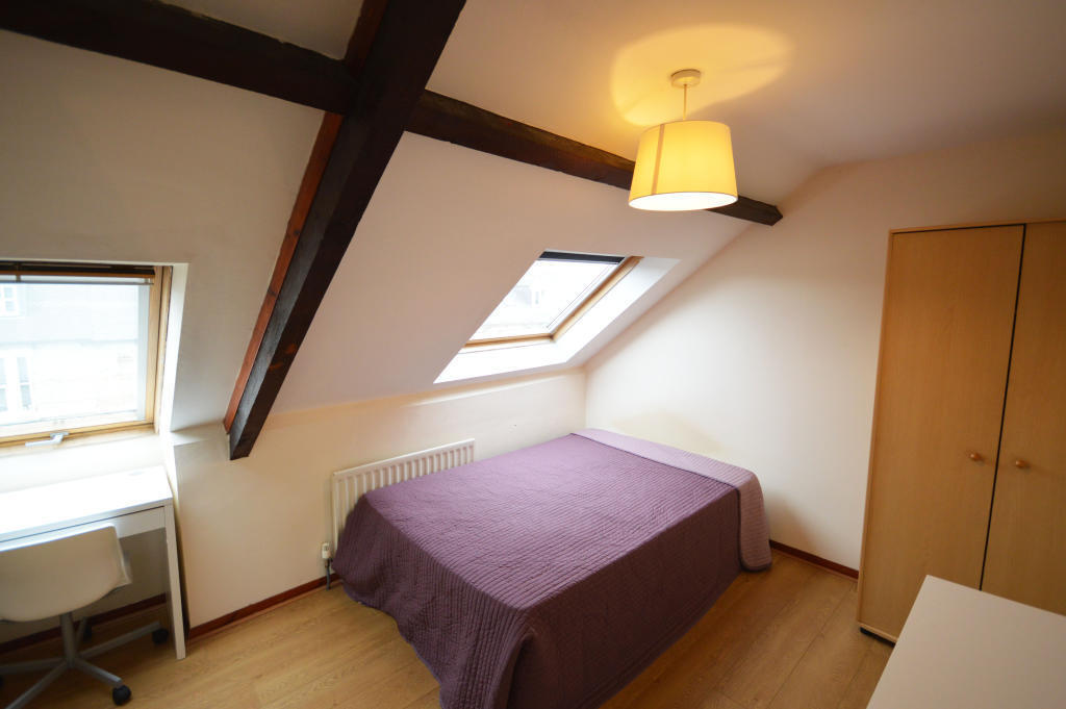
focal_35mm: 15
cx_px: 533
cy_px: 354
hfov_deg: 100.4
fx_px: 444
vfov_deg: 77.2
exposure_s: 1/60
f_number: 4
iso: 640
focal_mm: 10
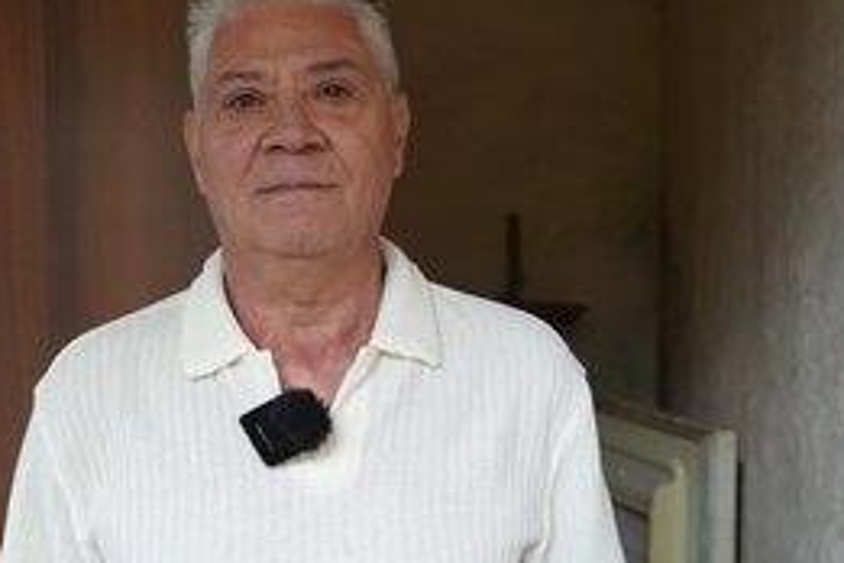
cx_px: 239
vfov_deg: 27.5
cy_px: 299
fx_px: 1149
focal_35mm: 49
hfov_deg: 39.5
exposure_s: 1/160
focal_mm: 32
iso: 5000
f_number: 4
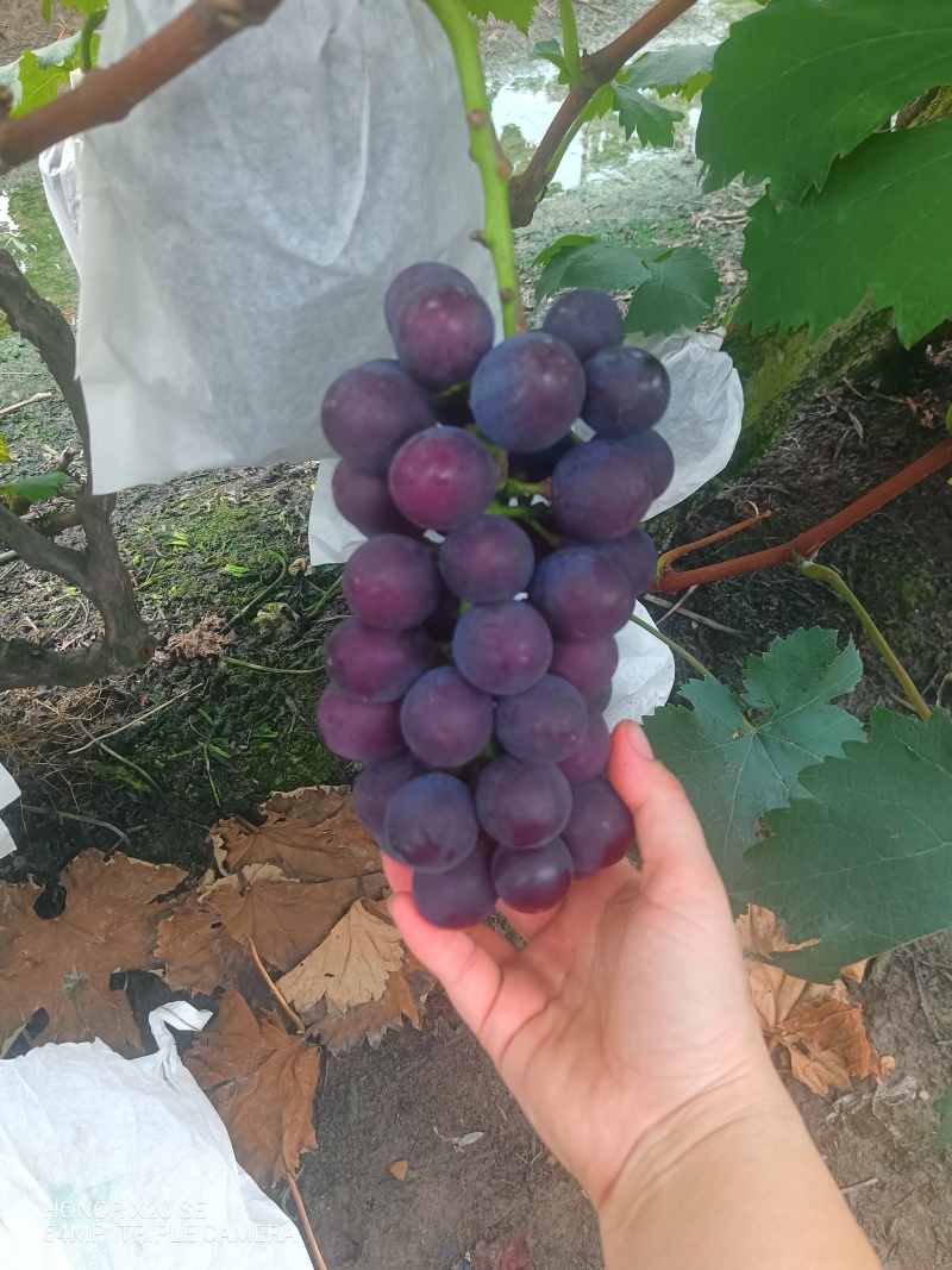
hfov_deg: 51.3
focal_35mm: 27
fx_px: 990
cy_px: 635
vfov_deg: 65.3
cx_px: 476
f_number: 1.9
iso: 364
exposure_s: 1/100
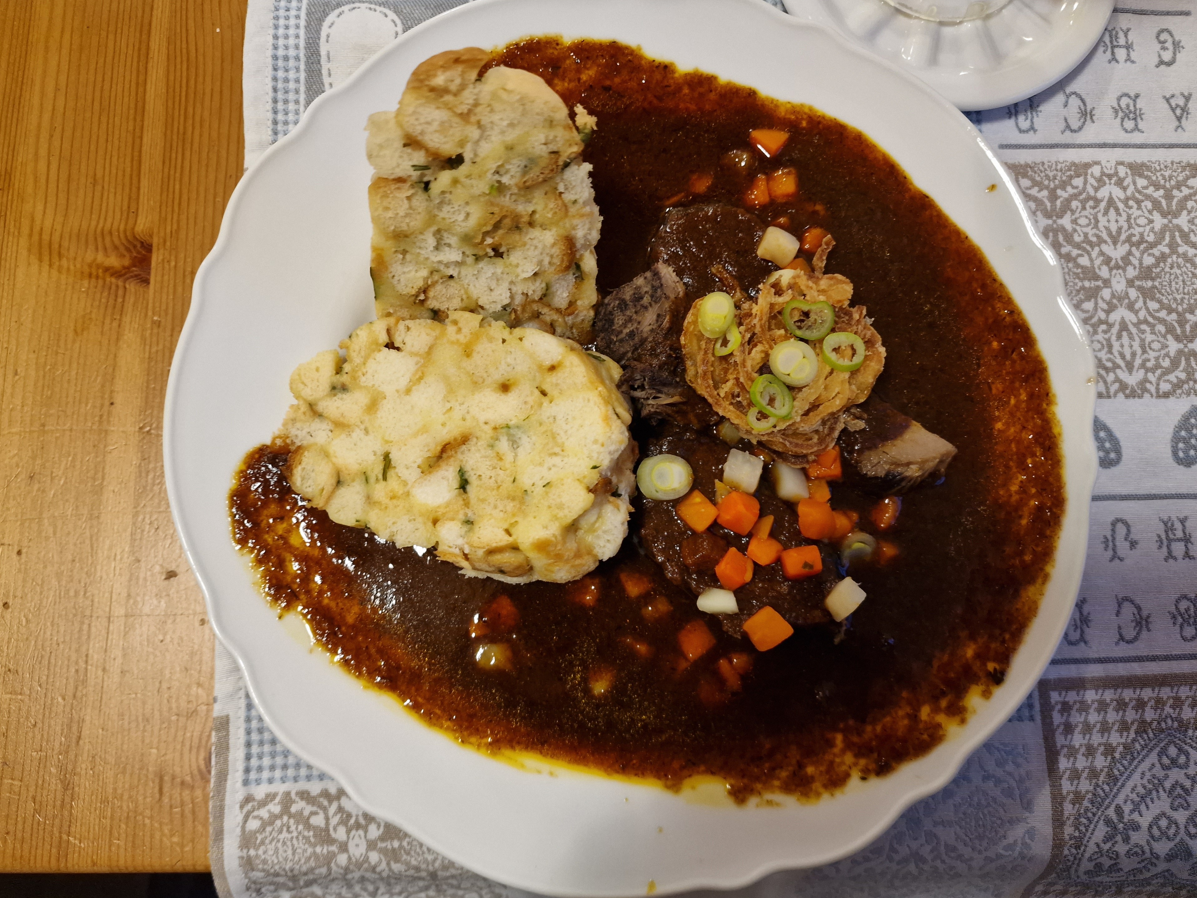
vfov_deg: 56.8
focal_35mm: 24
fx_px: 830
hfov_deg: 71.6
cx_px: 590
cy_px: 444
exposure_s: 1/33
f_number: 1.8
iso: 640
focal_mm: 6.4
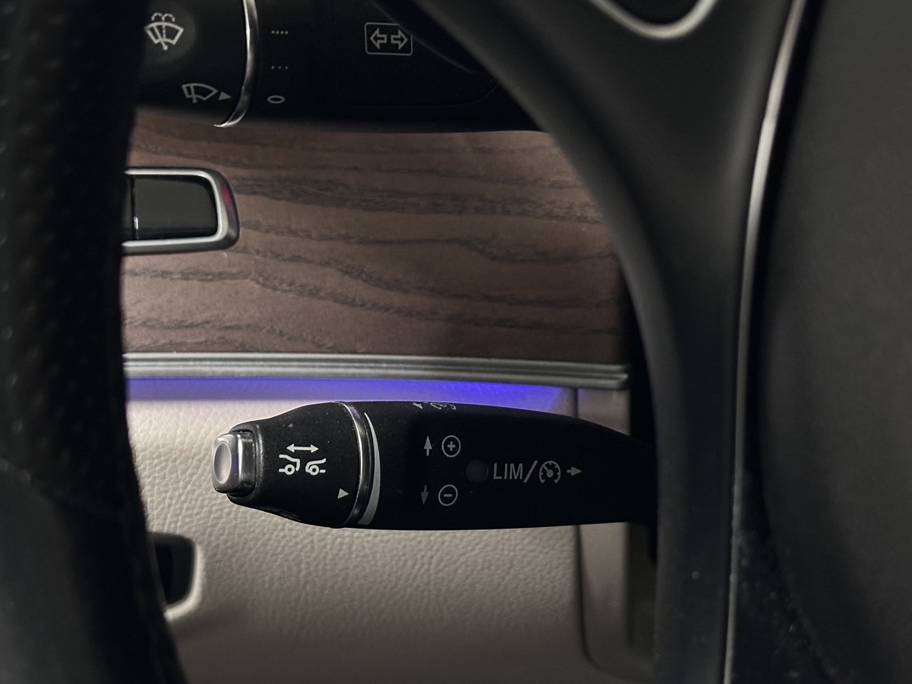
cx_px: 485
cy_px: 426
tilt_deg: -30.3
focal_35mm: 61
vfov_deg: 24.0
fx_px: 1607
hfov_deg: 31.7
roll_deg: +1.8
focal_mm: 6.86
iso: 400
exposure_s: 1/25
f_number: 1.78
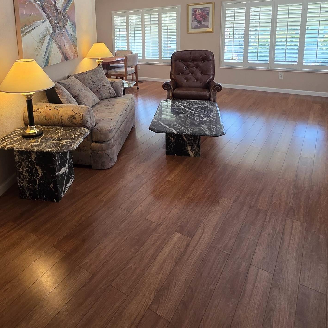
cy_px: 82
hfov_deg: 61.5
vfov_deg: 59.6
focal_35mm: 25
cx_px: 111
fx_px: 268
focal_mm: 2.2
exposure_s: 1/120
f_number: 1.9
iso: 125
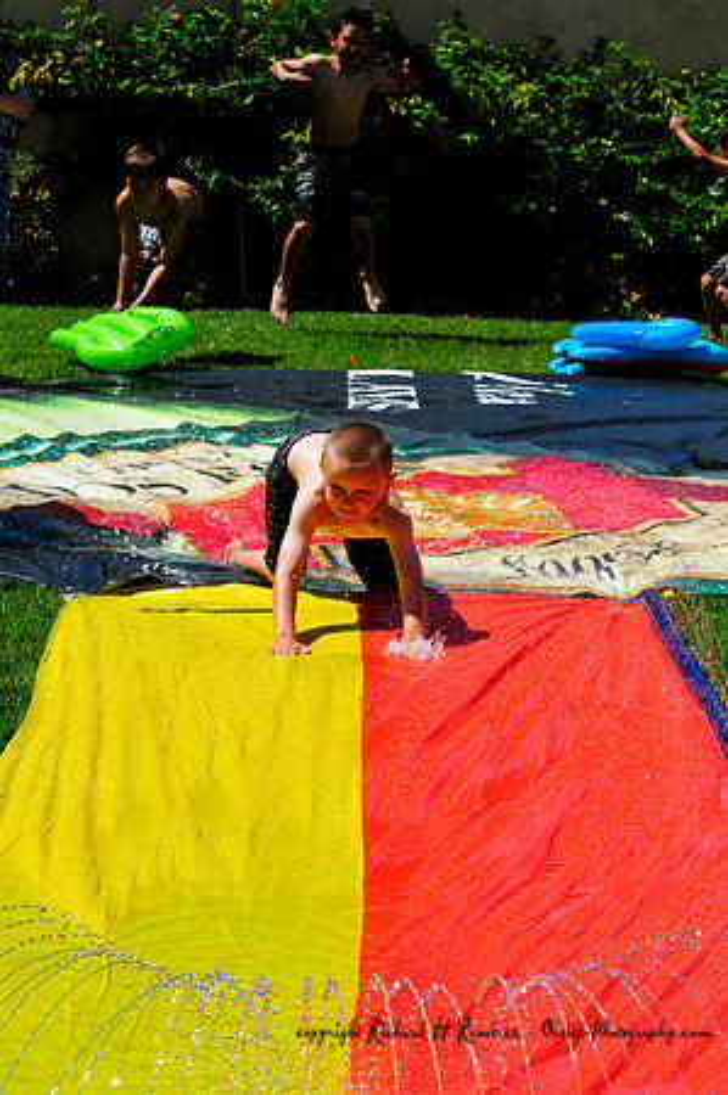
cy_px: 548
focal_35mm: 105
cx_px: 364
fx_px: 3192
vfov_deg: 19.5
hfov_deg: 13.0
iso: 400
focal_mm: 70
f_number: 11
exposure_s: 1/800
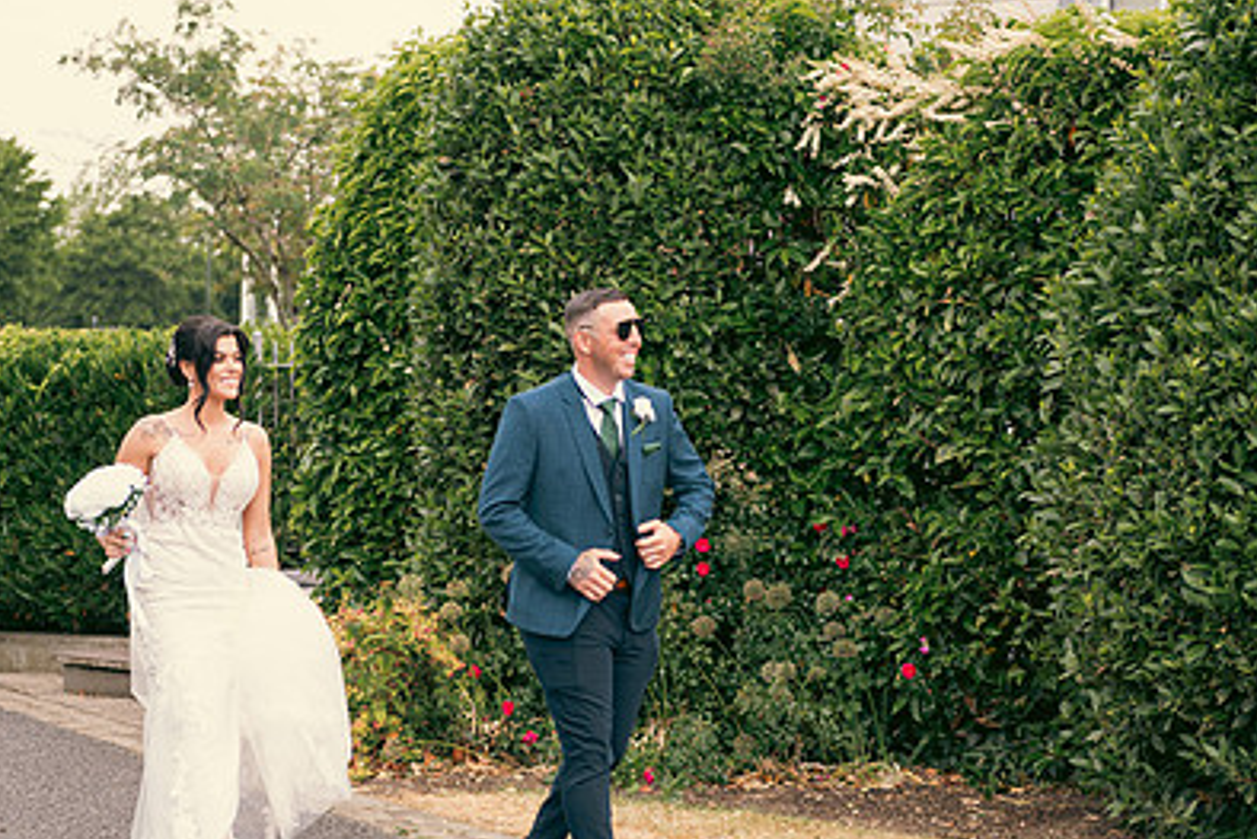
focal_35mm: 103
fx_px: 3598
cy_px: 566
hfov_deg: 19.8
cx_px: 603
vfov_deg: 13.3
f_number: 3.5
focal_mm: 70
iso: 125
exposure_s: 1/160
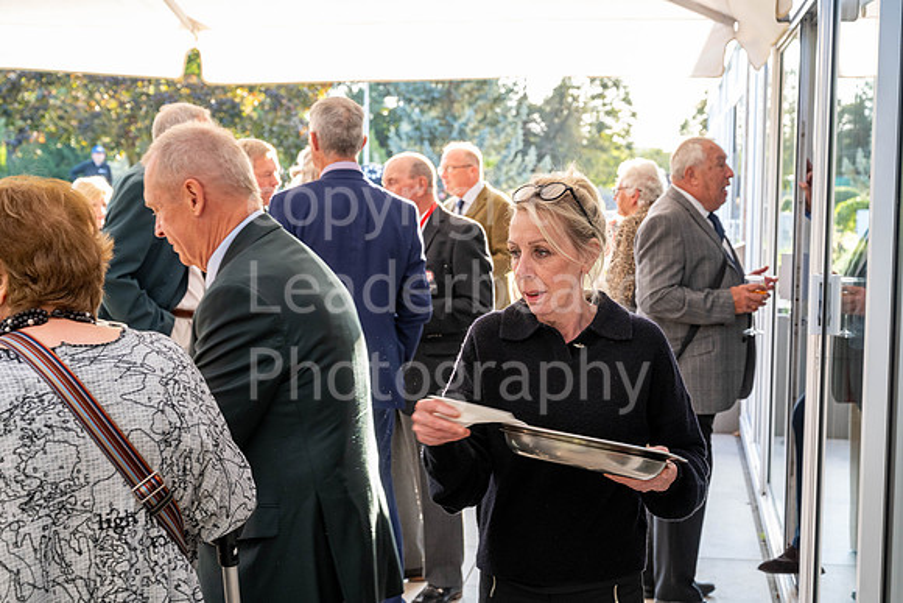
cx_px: 452
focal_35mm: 53
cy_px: 302
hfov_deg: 37.5
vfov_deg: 25.5
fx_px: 1330
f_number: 5.6
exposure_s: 1/100
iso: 500
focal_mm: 53
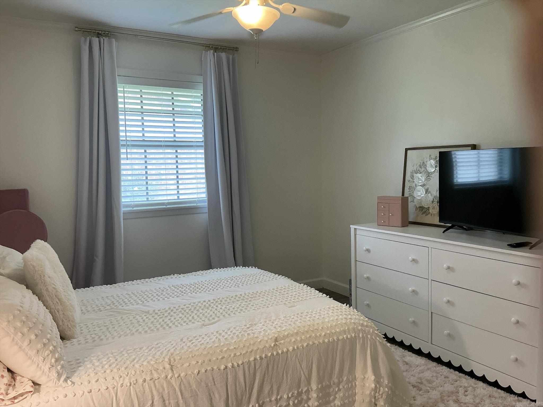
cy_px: 204
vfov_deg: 49.7
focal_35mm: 28
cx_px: 272
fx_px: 439
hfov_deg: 63.4
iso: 125
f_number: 1.8
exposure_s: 1/60
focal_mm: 3
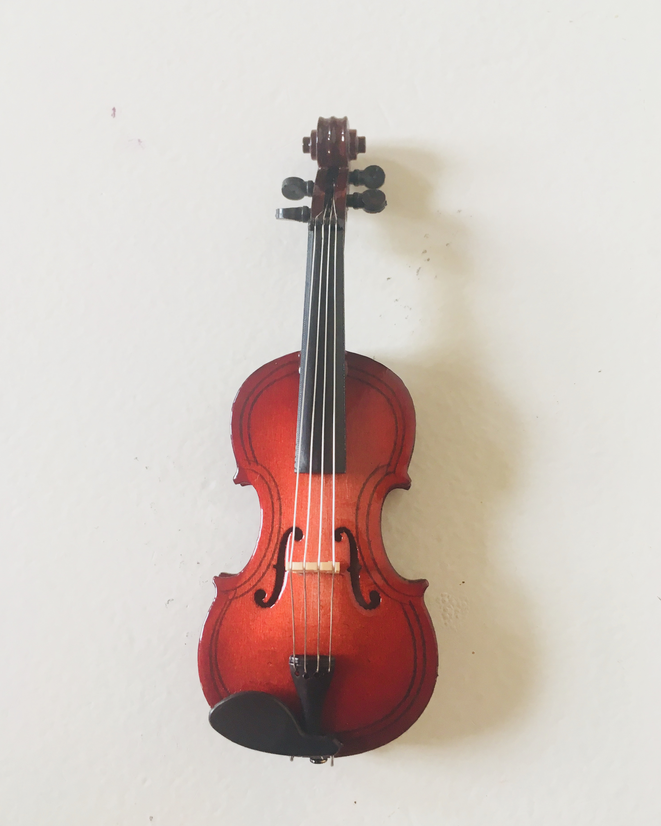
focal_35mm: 31
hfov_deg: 47.1
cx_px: 338
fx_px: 758
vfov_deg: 57.2
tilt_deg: -81.1
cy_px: 417
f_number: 2.2
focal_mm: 4.15
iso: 50
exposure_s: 1/30
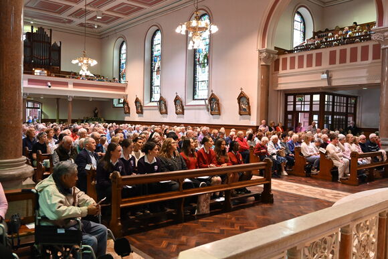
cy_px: 130
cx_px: 194
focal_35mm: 32
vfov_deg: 41.7
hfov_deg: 59.5
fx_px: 340
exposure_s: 1/80
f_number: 4.8
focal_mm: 31.5
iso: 3200
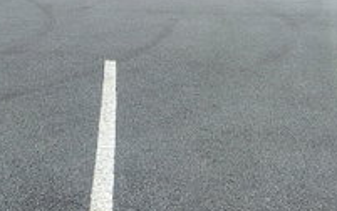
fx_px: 496
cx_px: 91
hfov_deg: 36.8
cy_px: -35
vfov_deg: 22.3
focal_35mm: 54
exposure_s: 1/1881
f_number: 2.2
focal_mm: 2.13
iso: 100
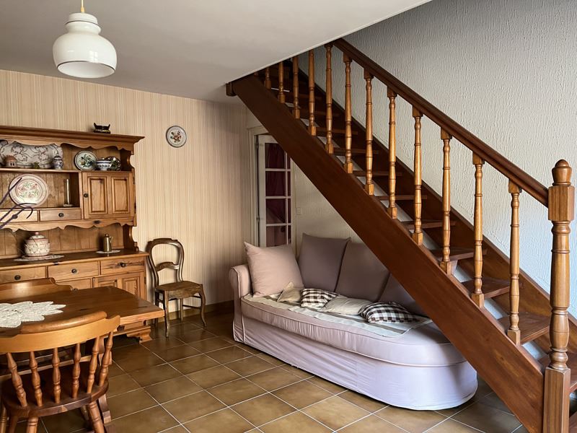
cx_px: 288
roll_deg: +0.7
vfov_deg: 53.1
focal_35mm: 26
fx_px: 433
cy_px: 216
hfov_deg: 67.3
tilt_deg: -3.8
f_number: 1.6
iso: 500
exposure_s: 1/60
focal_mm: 5.1
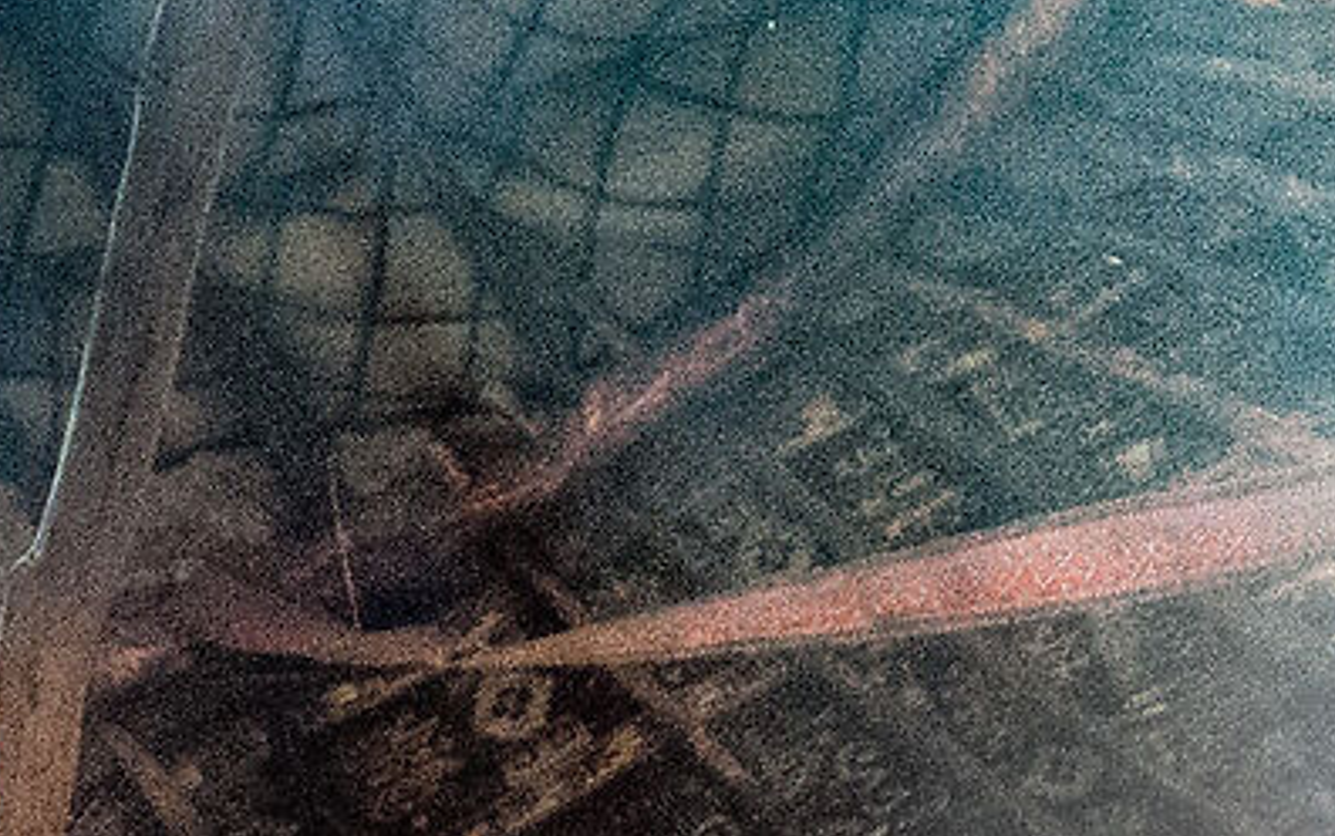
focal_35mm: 111
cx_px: -105
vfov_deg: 10.1
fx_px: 4041
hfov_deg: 18.1
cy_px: 2080
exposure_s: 1/400
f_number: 5
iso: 2500
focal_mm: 12
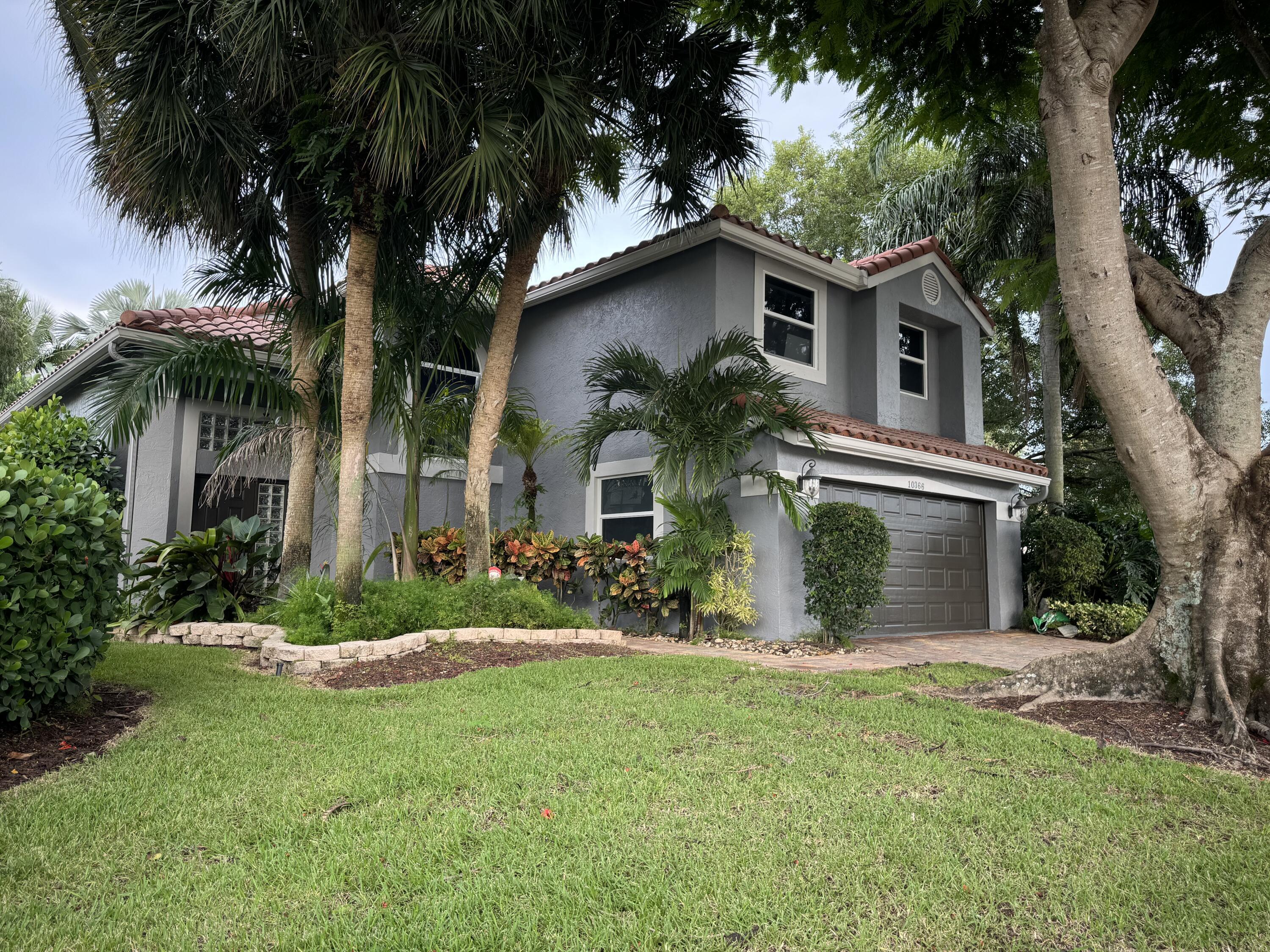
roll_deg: -0.4
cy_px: 476
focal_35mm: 24
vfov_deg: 56.8
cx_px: 635
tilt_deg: +6.5
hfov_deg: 71.6
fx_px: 881
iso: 64
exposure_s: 1/158
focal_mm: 6.76
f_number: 1.78
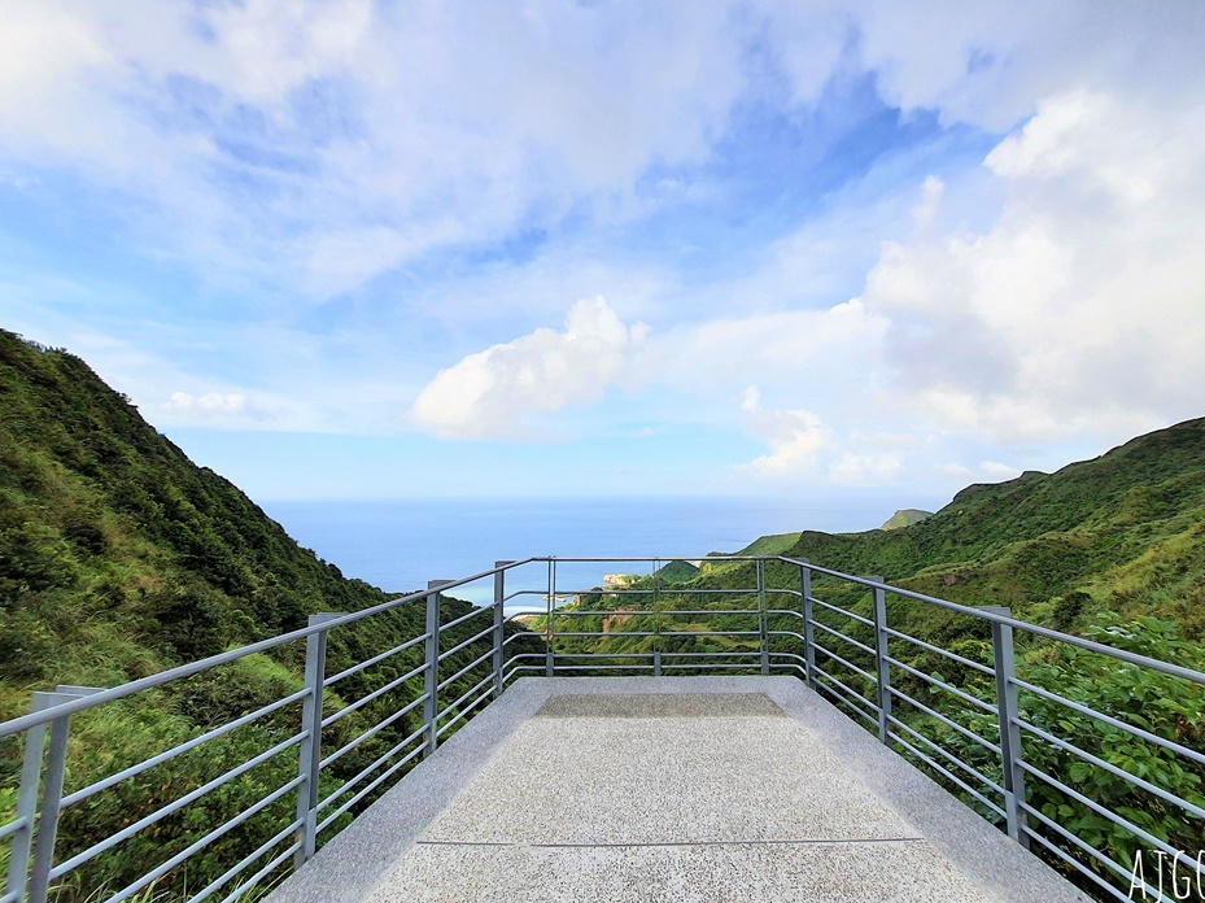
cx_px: 628
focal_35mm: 14
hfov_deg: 102.0
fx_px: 487
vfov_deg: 85.6
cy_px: 433
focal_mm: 1.74
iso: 50
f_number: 2.2
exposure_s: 1/870
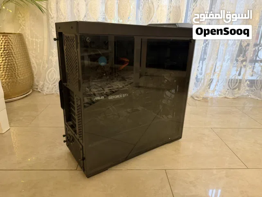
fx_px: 182
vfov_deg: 56.8
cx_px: 131
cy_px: 98
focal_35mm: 24
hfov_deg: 71.6
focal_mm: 6.76
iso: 800
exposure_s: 1/50
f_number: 1.78
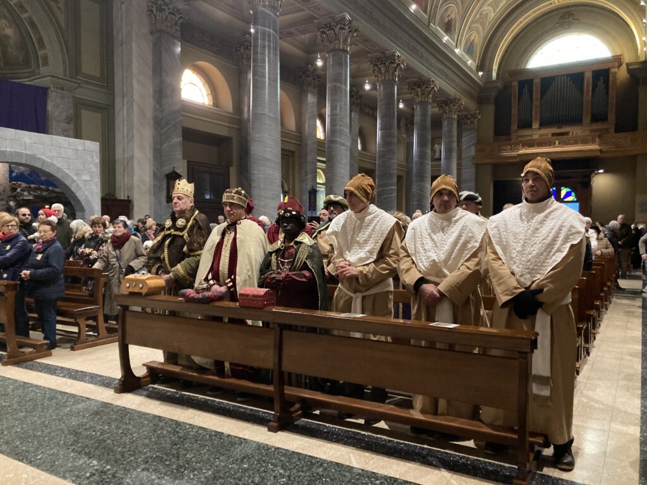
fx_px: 523
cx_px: 324
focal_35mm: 28
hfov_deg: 63.4
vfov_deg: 49.7
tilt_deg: -2.0
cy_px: 242
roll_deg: -0.2
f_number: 1.8
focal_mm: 3.99
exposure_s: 1/33
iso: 250
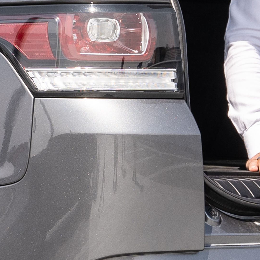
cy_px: 169
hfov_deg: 7.8
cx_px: 190
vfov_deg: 7.8
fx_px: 1912
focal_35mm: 225
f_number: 5.6
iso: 100
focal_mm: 48
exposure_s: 1/500
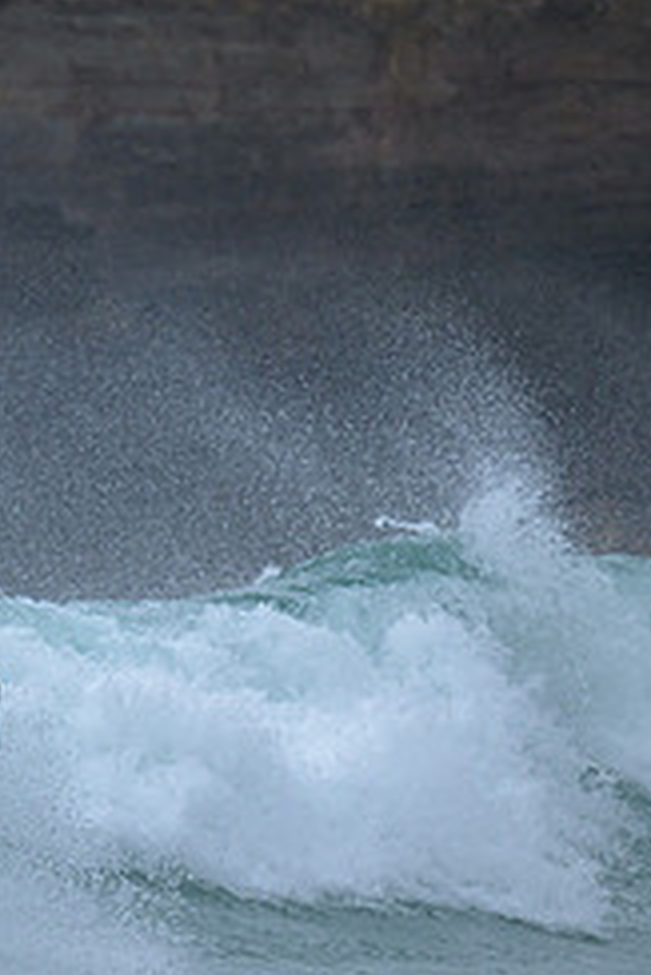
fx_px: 51461
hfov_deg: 0.7
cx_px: -423
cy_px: 661
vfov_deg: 1.1
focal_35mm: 1900
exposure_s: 1/2000
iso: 280
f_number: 6.3
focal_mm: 800
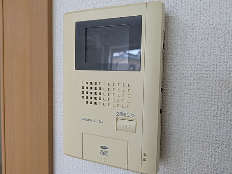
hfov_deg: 65.3
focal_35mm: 27
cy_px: 85
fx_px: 181
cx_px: 111
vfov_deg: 51.3
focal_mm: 5.43
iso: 94
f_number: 1.89
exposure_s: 1/120
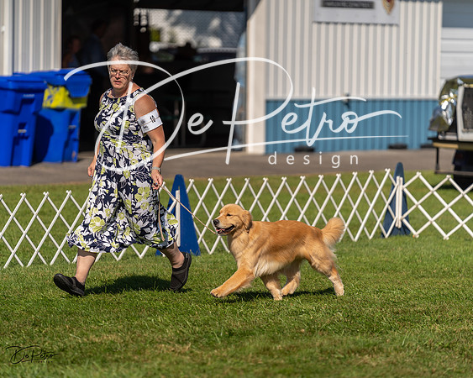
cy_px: 189
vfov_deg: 6.9
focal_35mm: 225
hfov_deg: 8.6
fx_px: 3152
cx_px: 236
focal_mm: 200
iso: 200
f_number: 3.2
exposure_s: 1/3200
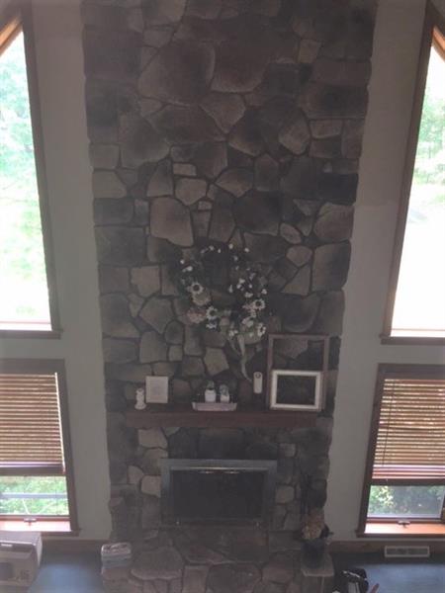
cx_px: 222
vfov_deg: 61.7
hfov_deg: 48.2
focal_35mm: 29
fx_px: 497
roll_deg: -1.7
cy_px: 296
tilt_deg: -18.2
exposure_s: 1/20
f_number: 2.2
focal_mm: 4.15
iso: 32
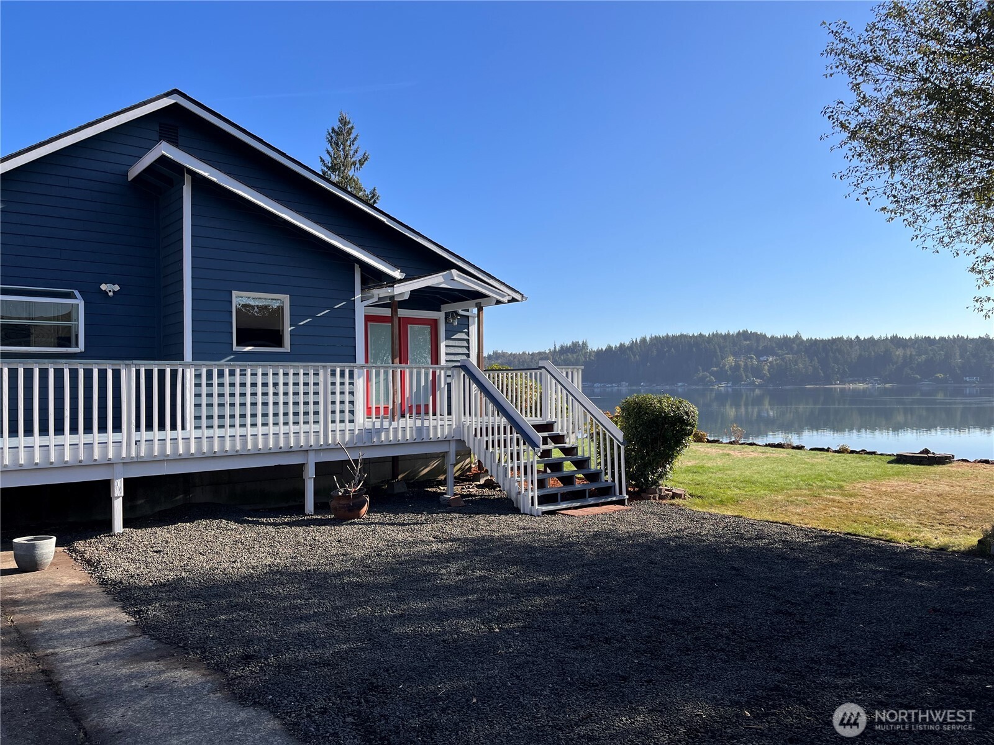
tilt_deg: +0.6
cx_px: 497
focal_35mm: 26
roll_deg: +1.7
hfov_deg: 67.3
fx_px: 747
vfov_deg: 53.1
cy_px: 372
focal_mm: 5.1
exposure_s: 1/2899
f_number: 1.6
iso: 50
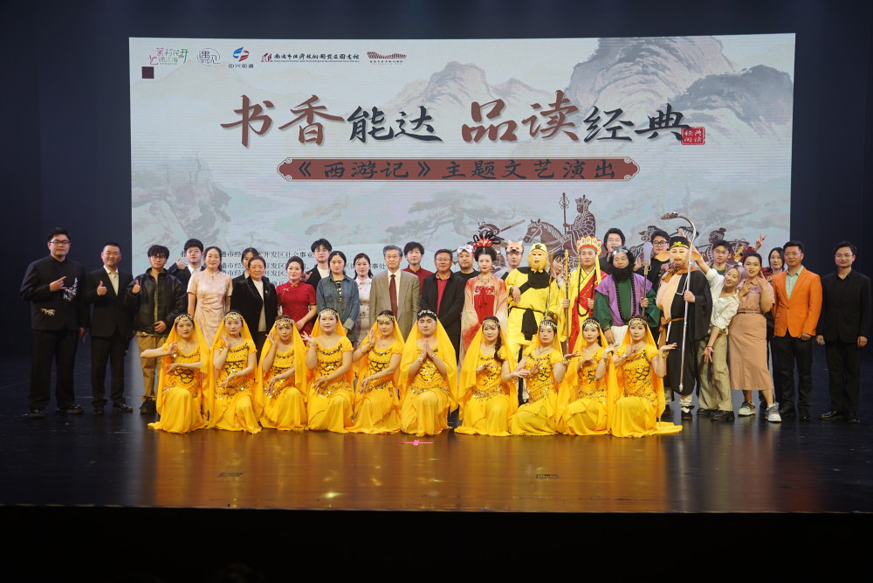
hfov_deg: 40.3
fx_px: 1188
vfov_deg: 27.5
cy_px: 292
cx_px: 436
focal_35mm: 49
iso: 200
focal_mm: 49
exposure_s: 1/100
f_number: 3.2
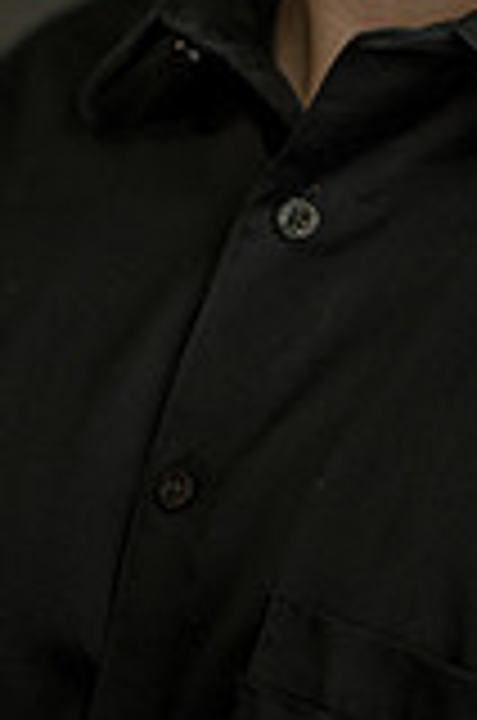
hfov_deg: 4.6
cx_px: 495
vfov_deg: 6.9
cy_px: -243
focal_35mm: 296
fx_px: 5908
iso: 720
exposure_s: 1/160
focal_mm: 105
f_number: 3.2
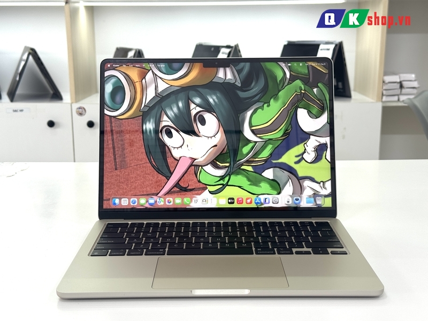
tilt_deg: -13.1
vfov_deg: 30.3
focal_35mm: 48
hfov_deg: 39.7
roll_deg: +1.1
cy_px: 160
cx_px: 214
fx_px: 593
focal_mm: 6.76
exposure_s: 1/147
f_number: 1.78
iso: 64
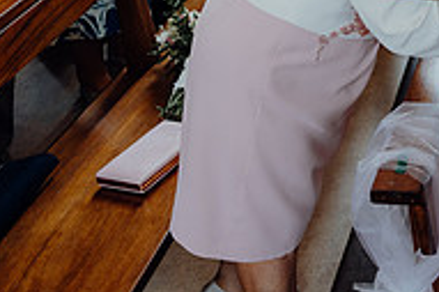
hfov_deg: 24.4
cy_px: -98
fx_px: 889
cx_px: 565
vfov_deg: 17.4
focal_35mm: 73
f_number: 2.8
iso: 640
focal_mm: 24
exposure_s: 1/200
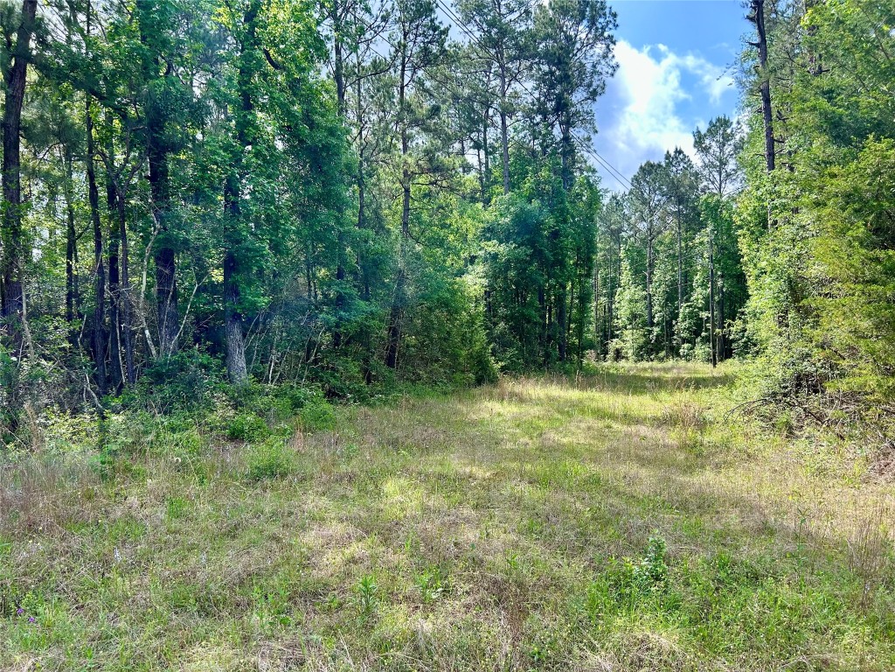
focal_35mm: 26
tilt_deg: -1.9
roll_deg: +1.9
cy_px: 336
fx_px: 672
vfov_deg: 53.1
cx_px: 448
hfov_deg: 67.3
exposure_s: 1/873
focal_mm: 5.7
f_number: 1.5
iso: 50
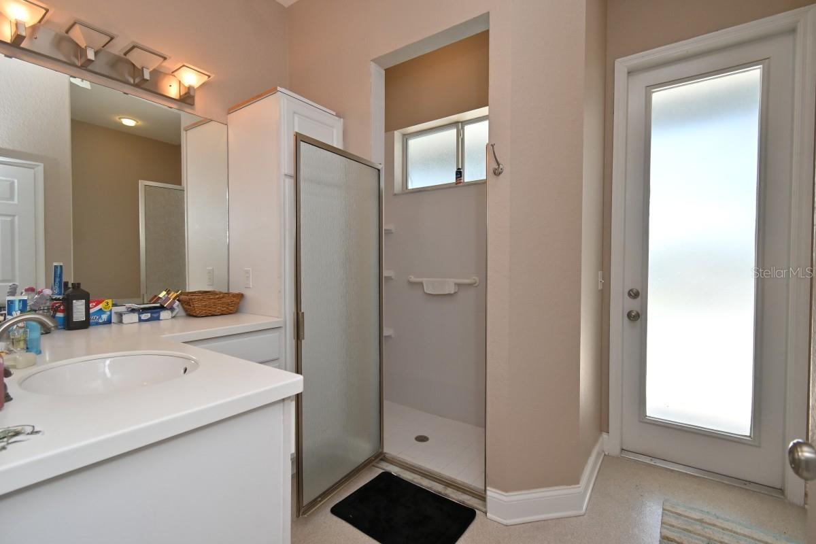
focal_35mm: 15
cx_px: 408
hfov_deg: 100.4
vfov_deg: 77.3
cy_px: 272
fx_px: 340
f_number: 5.6
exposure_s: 1/125
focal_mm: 10
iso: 200
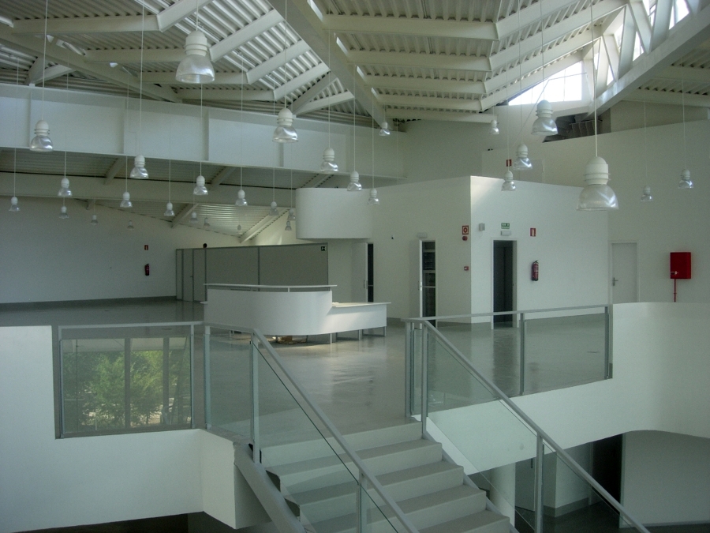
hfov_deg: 49.0
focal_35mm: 38
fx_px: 779
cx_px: 355
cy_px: 266
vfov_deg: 37.7
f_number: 2.8
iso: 64
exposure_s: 1/111
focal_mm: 7.8
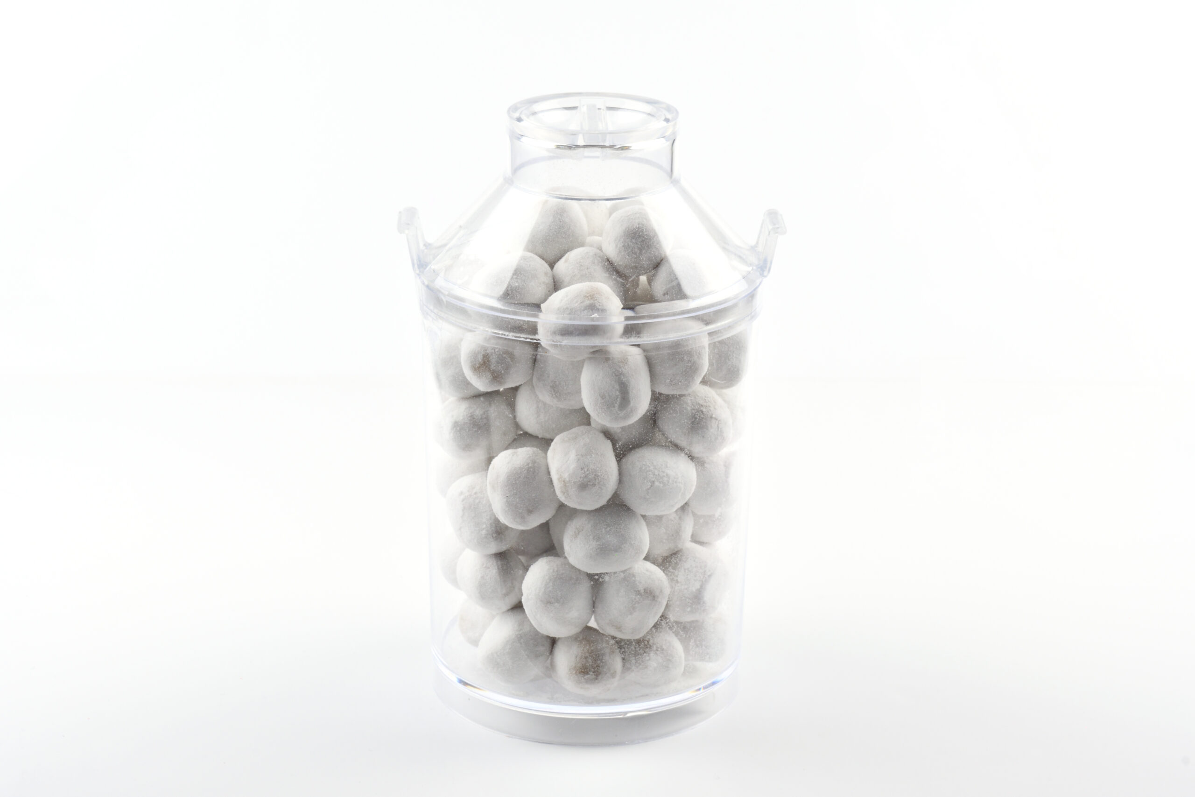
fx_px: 2490
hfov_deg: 27.0
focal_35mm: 75
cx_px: 598
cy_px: 398
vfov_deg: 18.2
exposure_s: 1/8
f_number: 16
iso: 250
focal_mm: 50
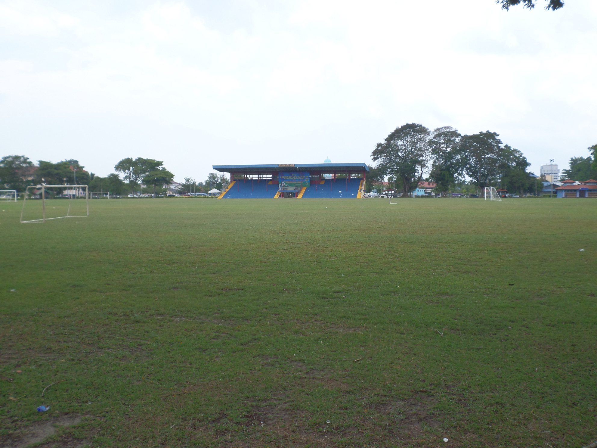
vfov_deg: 46.8
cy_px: 224
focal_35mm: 30
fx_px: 517
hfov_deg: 60.0
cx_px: 298
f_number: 2.7
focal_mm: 5.5
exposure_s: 1/750
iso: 80
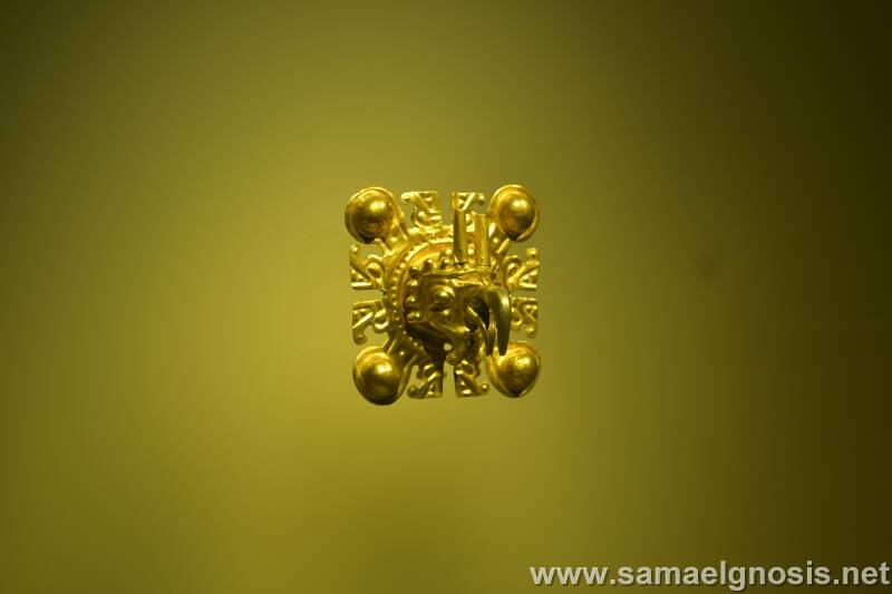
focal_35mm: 82
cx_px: 446
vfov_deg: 16.5
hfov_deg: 24.6
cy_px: 297
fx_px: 2044
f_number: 5.6
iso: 125
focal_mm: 55
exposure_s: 1/15
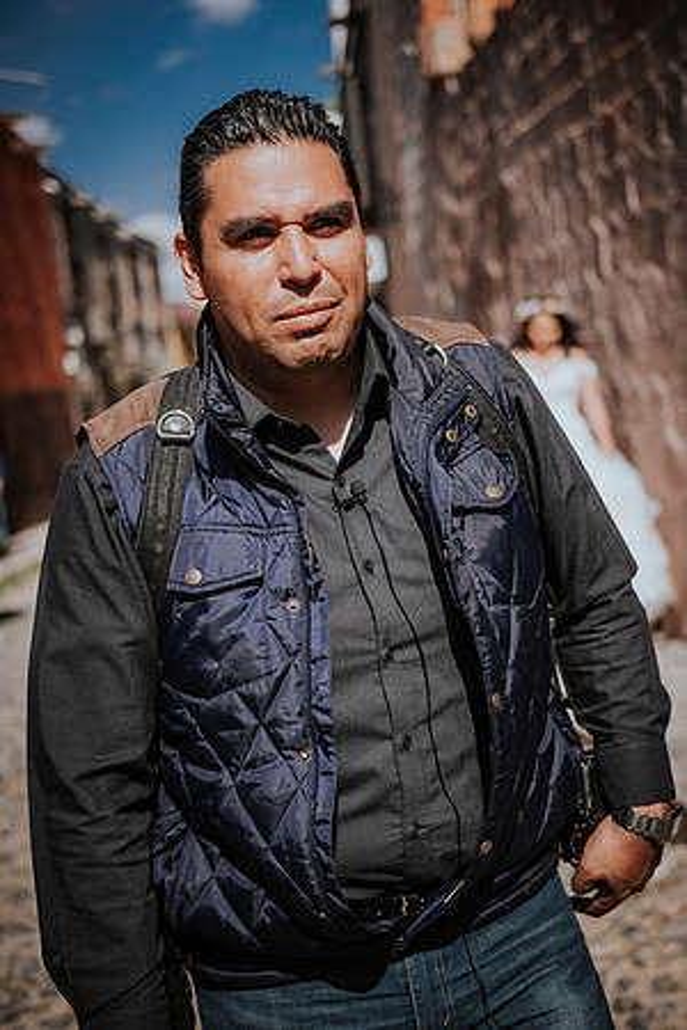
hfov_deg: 28.1
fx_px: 1374
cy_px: 515
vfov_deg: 41.1
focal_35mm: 48
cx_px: 344
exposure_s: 1/2500
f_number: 1.8
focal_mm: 32
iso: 100
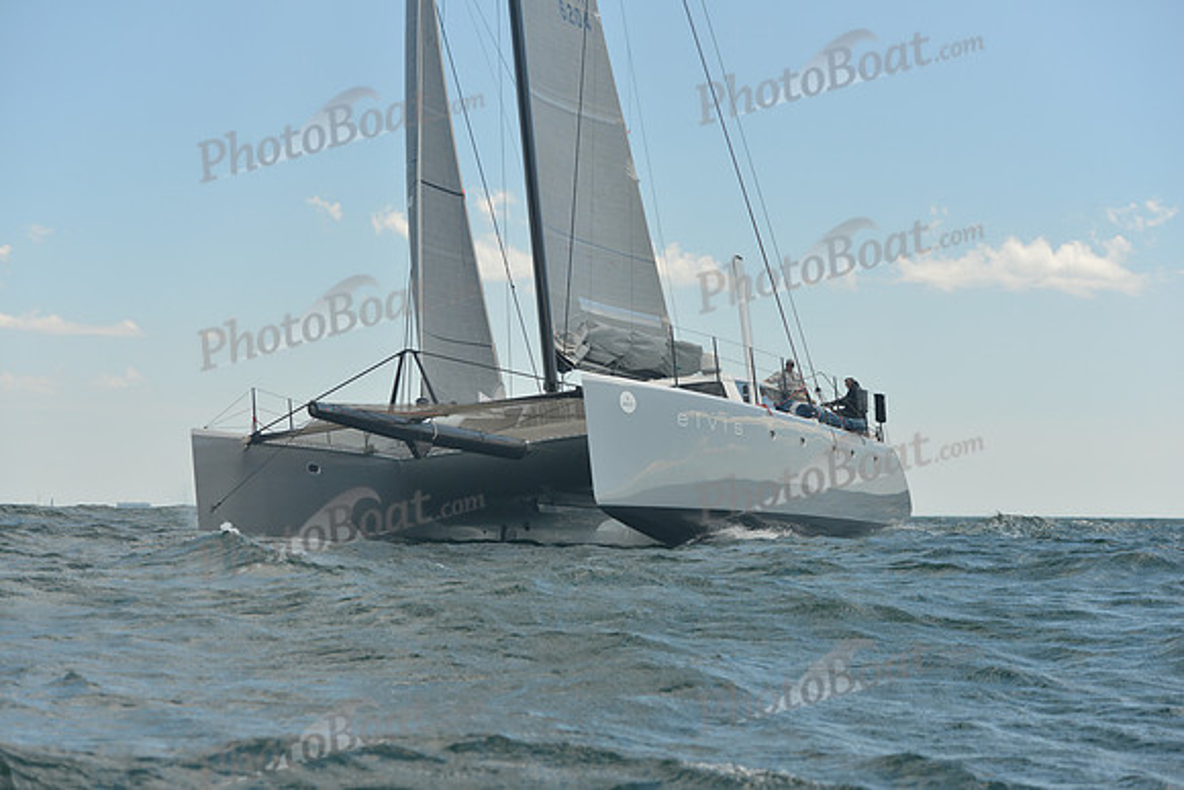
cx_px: 592
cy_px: 395
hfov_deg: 27.0
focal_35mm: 75
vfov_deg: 18.2
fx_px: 2467
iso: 400
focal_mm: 75
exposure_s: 1/800
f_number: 5
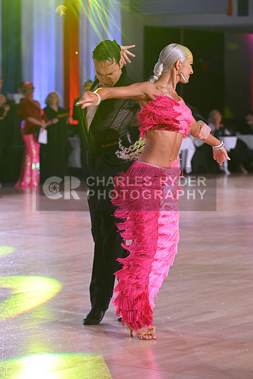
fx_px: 1317
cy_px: 190
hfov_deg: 11.0
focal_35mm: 125
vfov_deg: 16.4
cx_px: 126
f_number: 5.6
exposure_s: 1/320
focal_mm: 125
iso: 4000
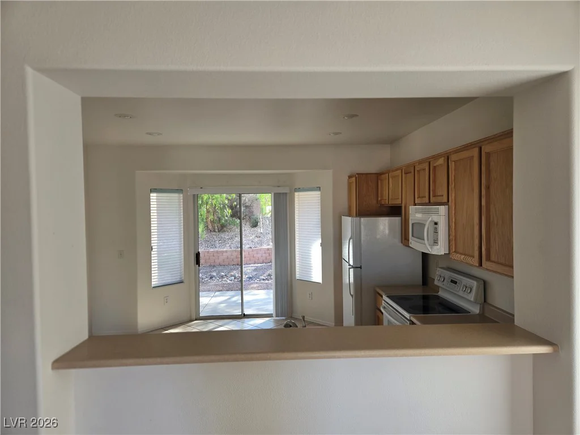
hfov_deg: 73.9
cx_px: 290
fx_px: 385
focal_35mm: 23
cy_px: 218
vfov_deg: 58.9
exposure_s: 1/120
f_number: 1.8
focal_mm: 5.4
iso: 50
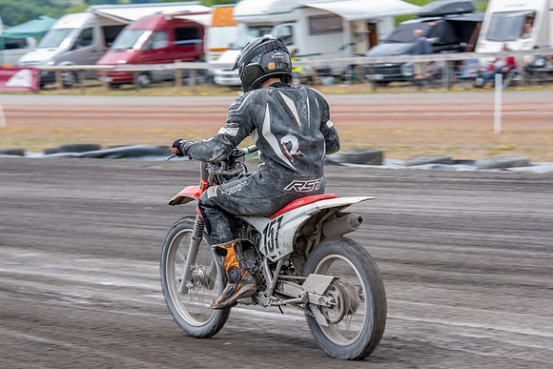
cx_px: 280
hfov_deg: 13.9
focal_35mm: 147
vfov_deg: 9.3
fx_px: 2266
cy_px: 184
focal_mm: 122
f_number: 8
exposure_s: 1/160
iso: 200
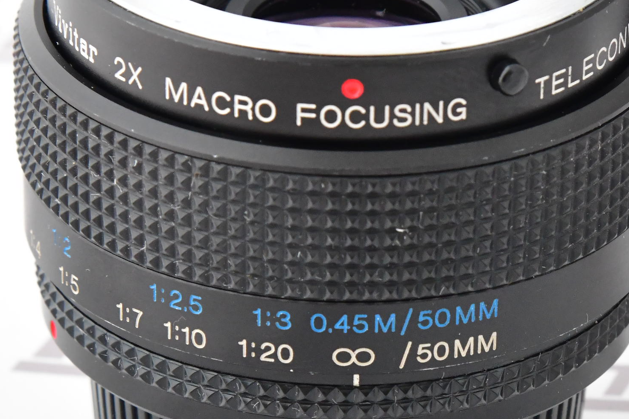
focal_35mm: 336
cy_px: 256
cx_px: 487
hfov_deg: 6.1
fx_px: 5871
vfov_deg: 4.1
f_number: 11
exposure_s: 1/125
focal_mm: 120
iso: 3200
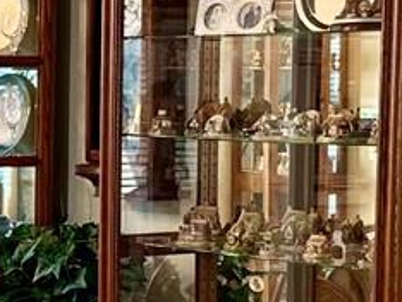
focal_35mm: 164
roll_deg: +0.6
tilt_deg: -6.0
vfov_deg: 9.1
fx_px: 1907
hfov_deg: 11.6
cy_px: 228
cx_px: -189
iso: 160
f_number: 1.78
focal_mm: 6.76
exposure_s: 1/60
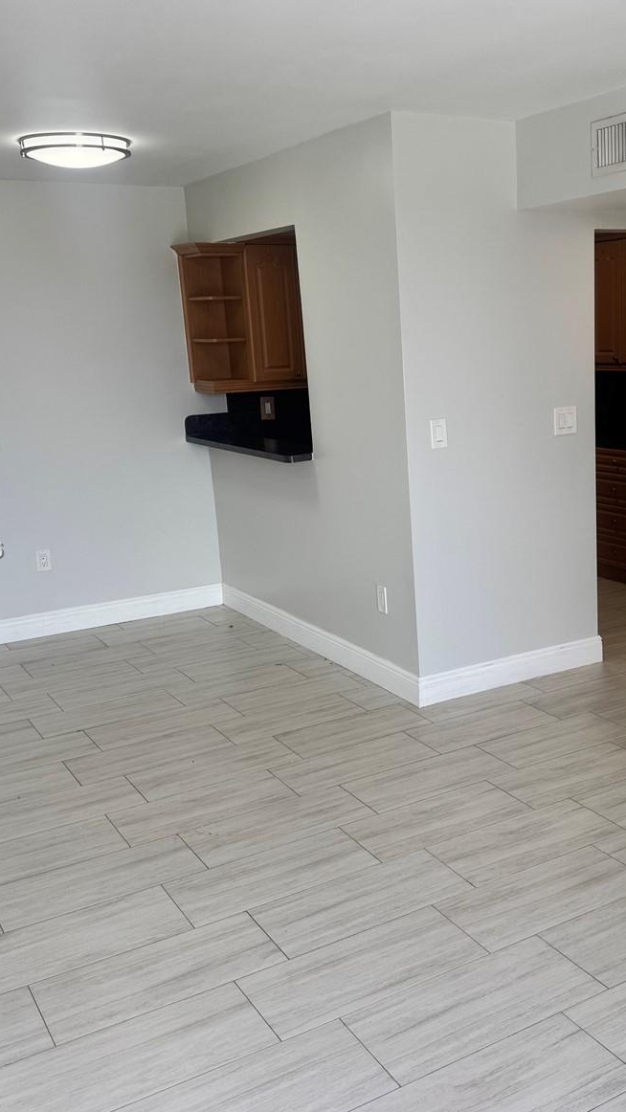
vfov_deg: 55.3
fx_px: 1062
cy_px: 551
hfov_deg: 32.2
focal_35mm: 36
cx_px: 471
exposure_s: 1/213
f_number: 1.78
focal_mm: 6.76
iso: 64
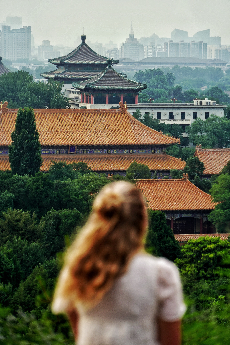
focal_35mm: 169
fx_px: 1619
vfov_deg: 12.2
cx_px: 115
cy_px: 172
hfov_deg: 8.1
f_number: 6.3
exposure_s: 1/200
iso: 400
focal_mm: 169
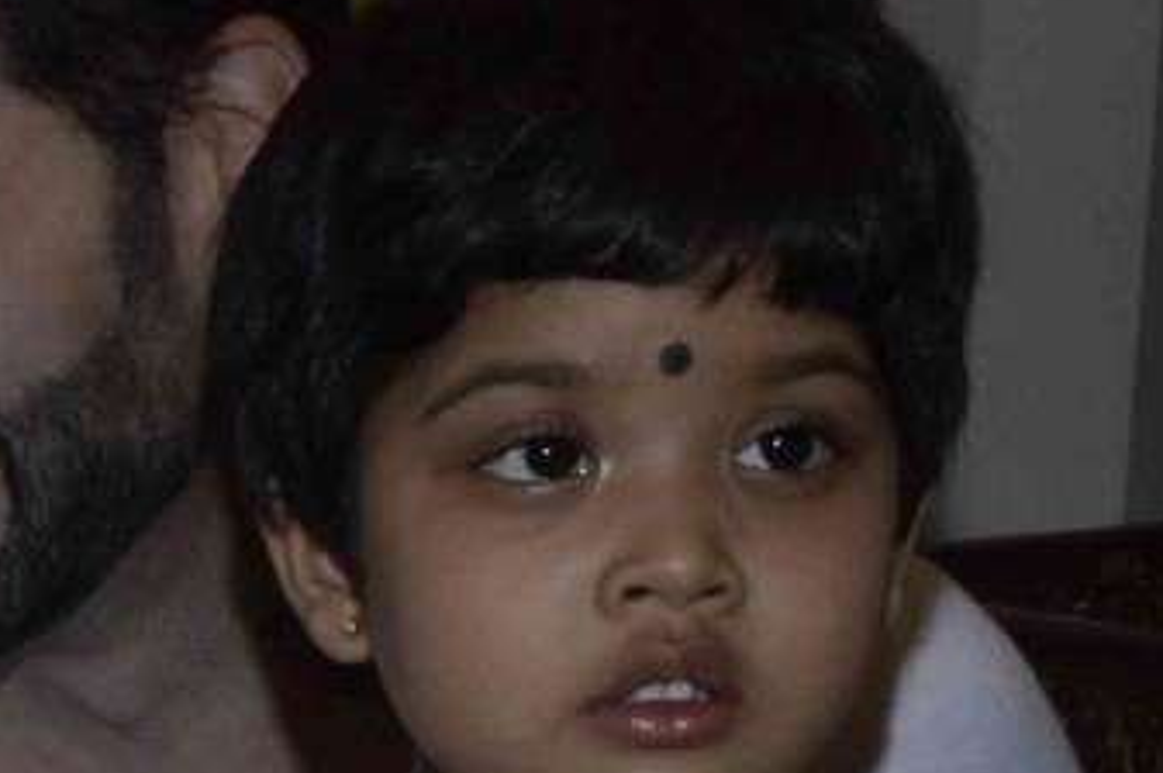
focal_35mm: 181
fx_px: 5842
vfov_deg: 7.2
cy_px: 1705
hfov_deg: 9.7
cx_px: -1881
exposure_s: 1/200
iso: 400
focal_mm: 18
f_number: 10
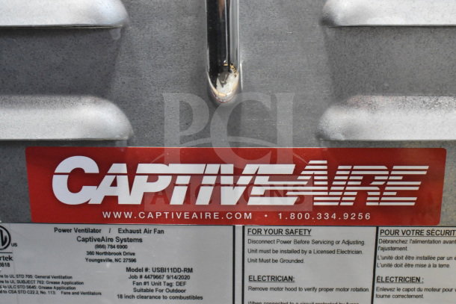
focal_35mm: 52
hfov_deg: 37.8
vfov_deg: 25.8
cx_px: 228
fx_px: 665
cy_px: 152
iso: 6400
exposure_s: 1/160
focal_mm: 35
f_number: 6.3
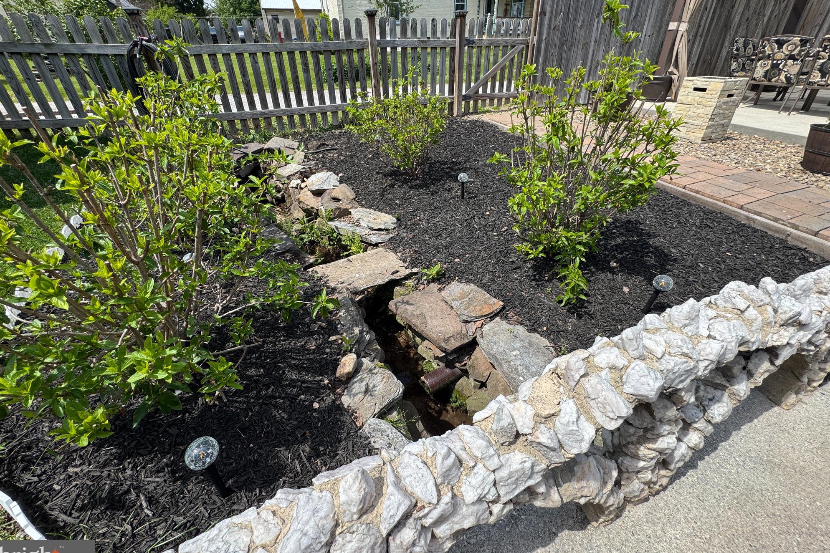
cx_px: 418
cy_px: 254
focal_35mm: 15
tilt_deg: -31.8
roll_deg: +1.4
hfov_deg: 100.4
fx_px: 346
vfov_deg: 77.2
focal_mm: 2.22
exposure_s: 1/921
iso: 40
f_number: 2.2
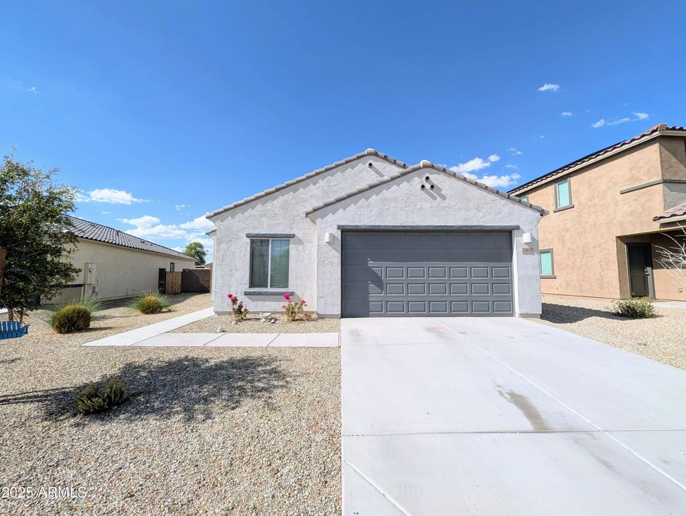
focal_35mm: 12
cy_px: 258
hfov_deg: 110.5
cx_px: 343
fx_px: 238
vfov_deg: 94.6
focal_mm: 2.02
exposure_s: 1/3077
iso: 55
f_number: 1.7
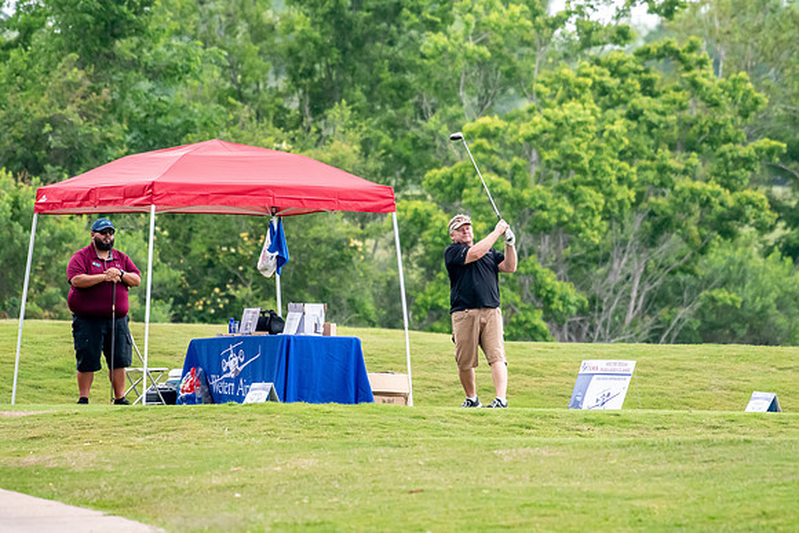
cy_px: 266
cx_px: 400
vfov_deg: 2.4
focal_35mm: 585
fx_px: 12986
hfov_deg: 3.5
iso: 2500
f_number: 5.6
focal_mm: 390
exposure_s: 1/2000
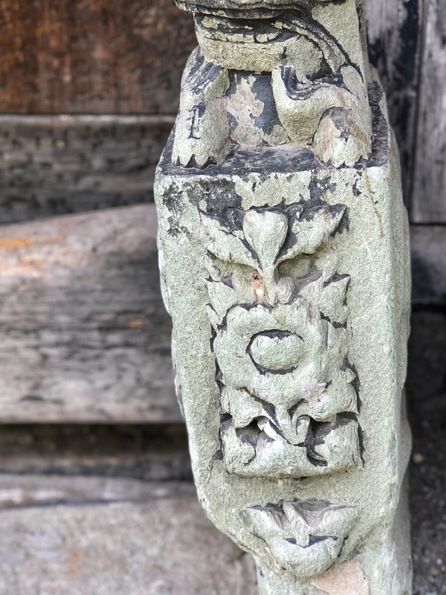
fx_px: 1254
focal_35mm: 73
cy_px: 244
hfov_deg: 20.2
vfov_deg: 26.6
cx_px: 251
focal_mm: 6.6
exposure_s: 1/120
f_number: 2.8
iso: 32
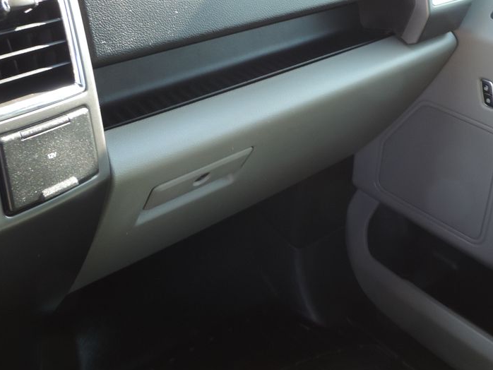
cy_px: 56
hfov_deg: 42.9
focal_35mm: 44
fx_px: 627
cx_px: 256
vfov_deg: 31.7
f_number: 3
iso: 125
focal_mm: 4.3
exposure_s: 1/30
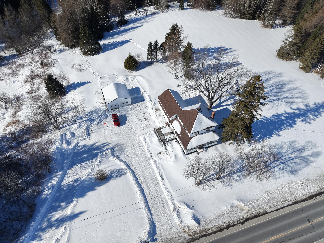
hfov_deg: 71.6
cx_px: 162
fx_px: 225
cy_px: 122
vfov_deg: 56.8
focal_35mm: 24
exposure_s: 1/6000
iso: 170
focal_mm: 8.67
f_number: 1.8
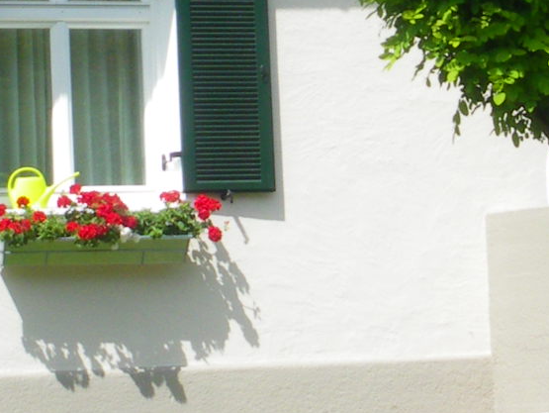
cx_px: 261
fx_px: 3111
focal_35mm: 196
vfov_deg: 7.5
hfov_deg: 10.1
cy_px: -94
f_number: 6.2
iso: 100
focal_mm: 7.5
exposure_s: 1/200
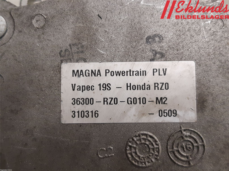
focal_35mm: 26
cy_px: 86
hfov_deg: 67.3
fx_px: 172
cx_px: 114
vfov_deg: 53.1
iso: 160
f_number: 1.7
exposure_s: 1/50
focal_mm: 3.93
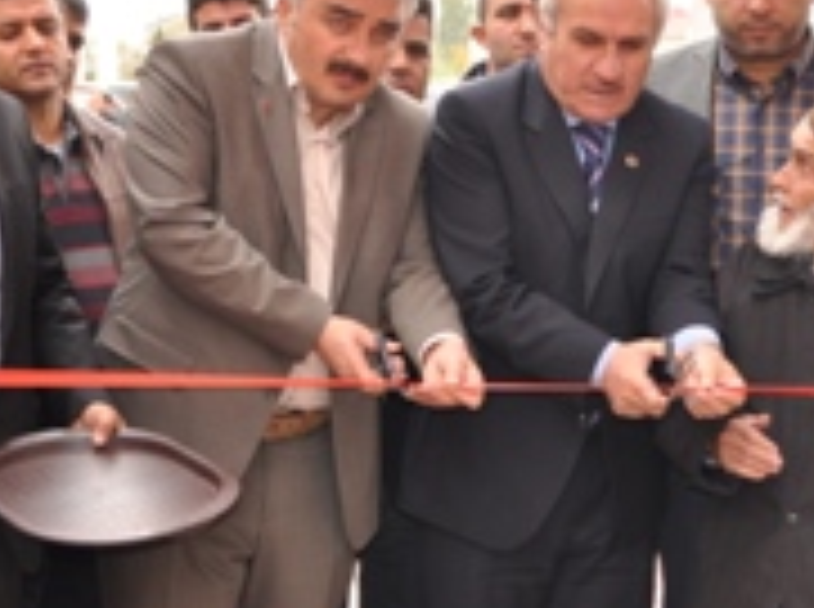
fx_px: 2183
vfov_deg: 15.8
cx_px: 594
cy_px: 338
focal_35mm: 93
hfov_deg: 21.0
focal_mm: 26
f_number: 4.2
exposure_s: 1/200
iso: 320
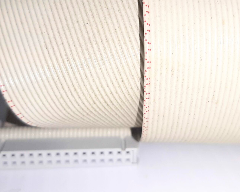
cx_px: 146
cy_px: 74
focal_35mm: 51
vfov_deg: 29.6
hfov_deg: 36.5
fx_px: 362
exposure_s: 1/60
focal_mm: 3.93
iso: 40
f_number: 1.7
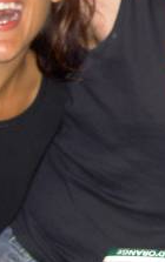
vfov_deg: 14.0
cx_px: 235
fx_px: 1061
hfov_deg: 8.7
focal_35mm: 148
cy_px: 54
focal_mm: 8
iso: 100
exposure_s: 1/8
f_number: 2.8
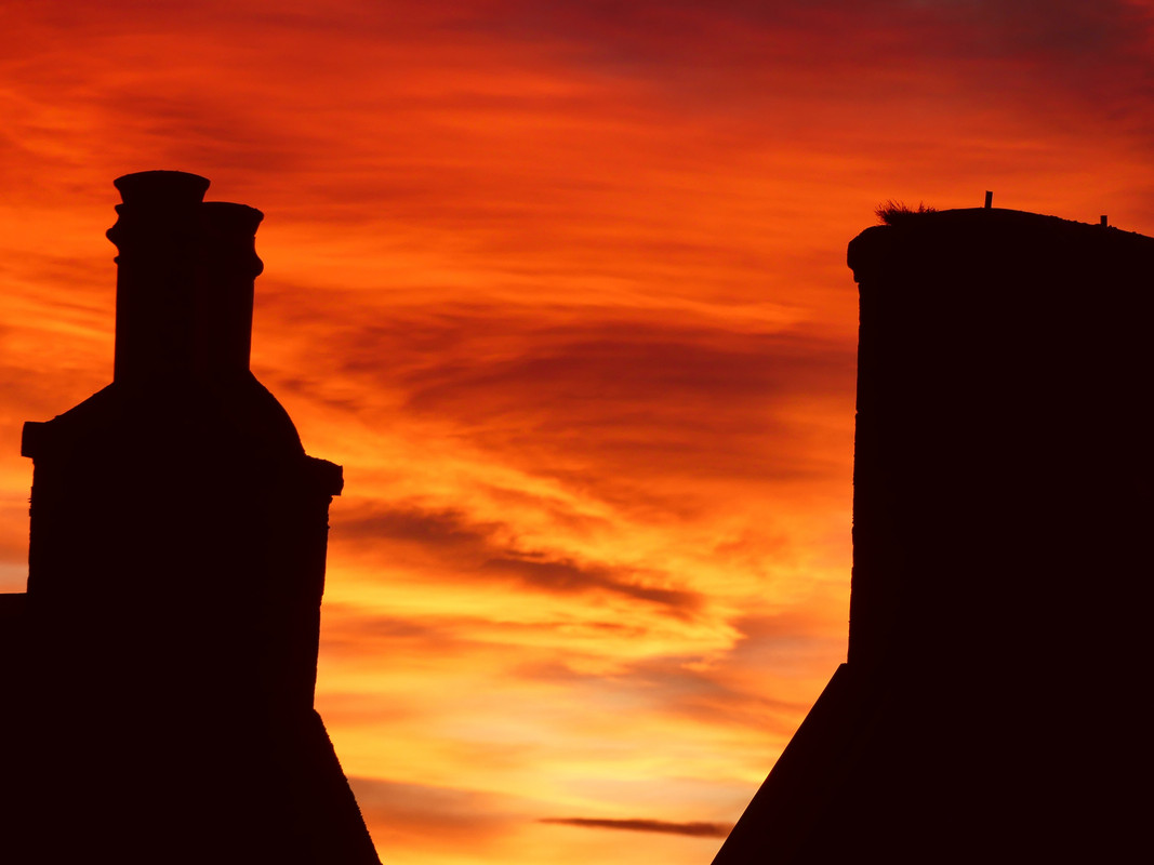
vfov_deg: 5.9
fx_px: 8333
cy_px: 432
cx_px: 577
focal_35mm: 250
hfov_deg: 7.9
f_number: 2.8
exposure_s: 1/100
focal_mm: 44.9
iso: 100
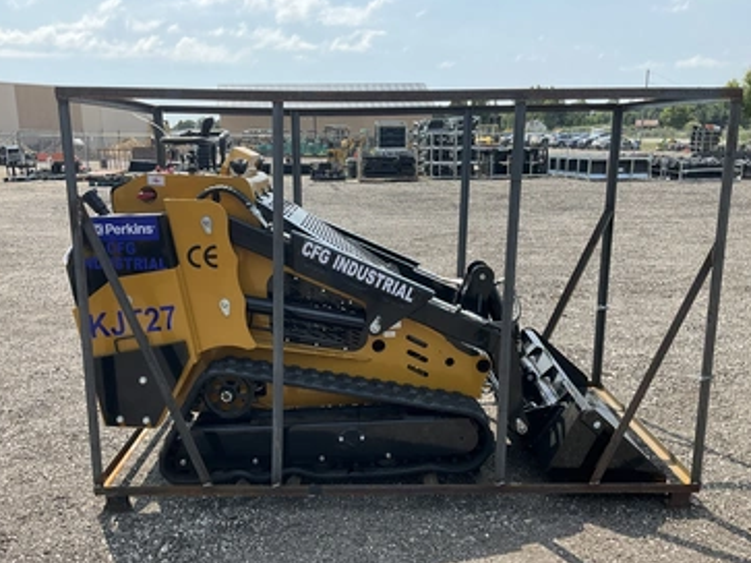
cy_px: 298
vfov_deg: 44.1
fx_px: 694
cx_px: 366
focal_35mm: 32
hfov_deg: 56.8
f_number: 1.8
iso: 25
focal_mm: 3
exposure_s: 1/1015
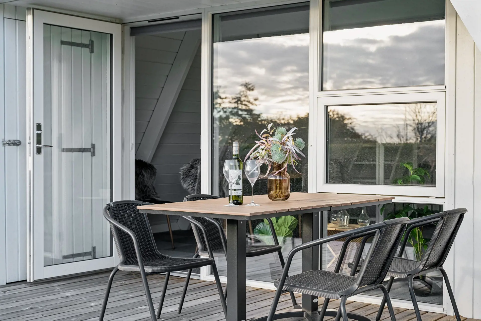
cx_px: 240
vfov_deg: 25.1
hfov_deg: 36.9
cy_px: 160
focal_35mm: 54
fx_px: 721
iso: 400
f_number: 5.6
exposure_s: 1/250
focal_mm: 54
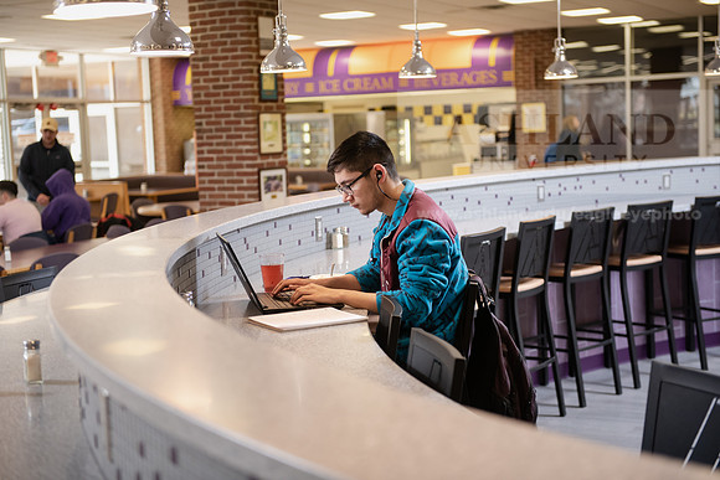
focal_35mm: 60
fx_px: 1200
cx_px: 360
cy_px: 240
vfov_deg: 22.6
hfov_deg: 33.4
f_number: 3.2
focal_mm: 60
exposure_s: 1/200
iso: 1000
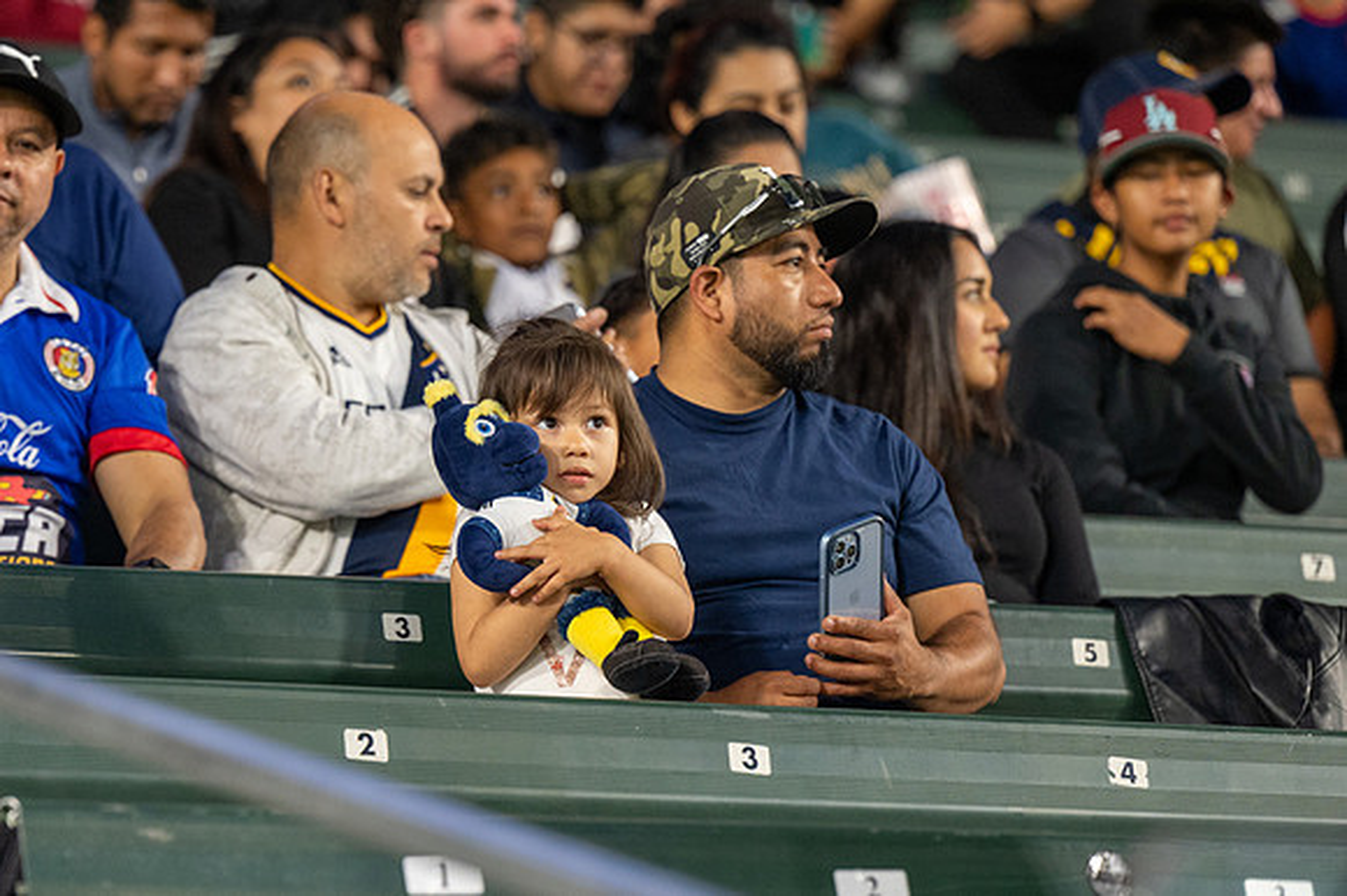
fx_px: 8363
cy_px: 448
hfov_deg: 9.2
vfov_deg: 6.1
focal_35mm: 224
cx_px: 510
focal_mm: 180
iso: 4000
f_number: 4
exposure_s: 1/320
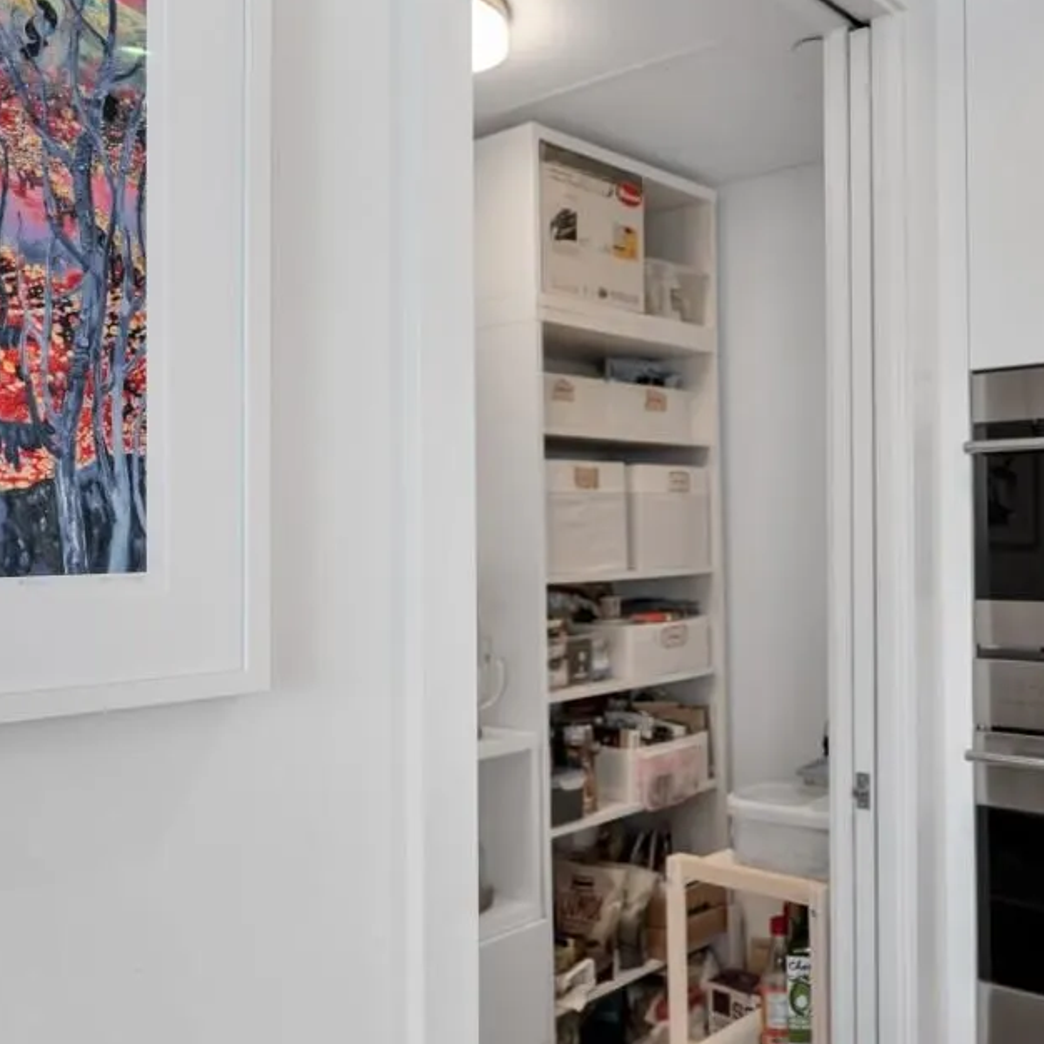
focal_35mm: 33
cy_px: 517
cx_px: 806
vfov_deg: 49.7
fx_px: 1126
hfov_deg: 47.5
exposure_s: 1/160
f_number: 4
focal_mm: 15
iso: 400
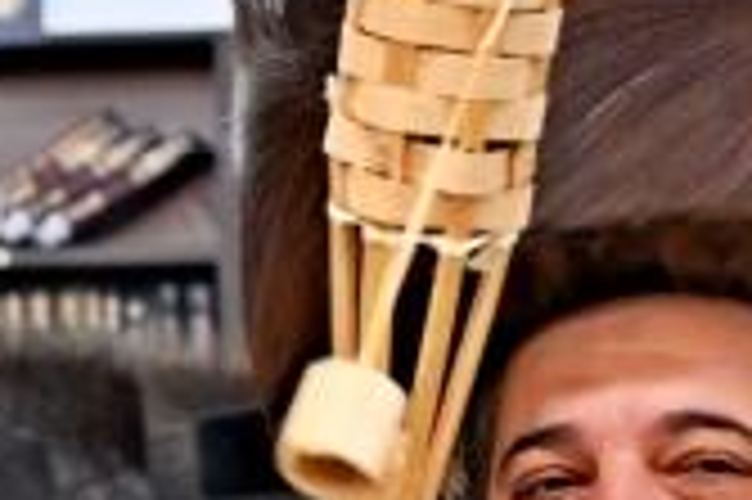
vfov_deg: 4.7
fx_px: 6031
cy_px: 466
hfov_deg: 6.9
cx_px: -824
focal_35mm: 289
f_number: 4
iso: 500
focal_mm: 47
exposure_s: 1/160
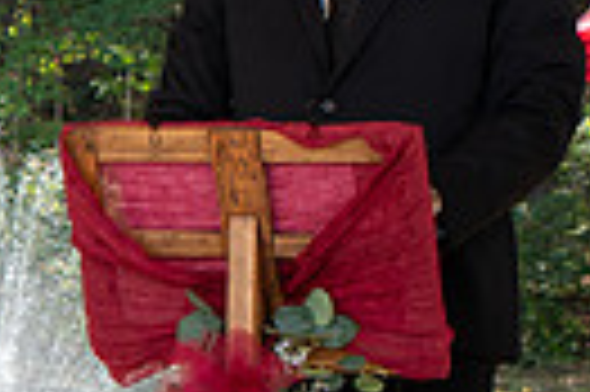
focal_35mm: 178
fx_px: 2914
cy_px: 241
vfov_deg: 7.7
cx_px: -711
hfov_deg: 10.3
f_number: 5.6
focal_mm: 36
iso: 320
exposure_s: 1/200
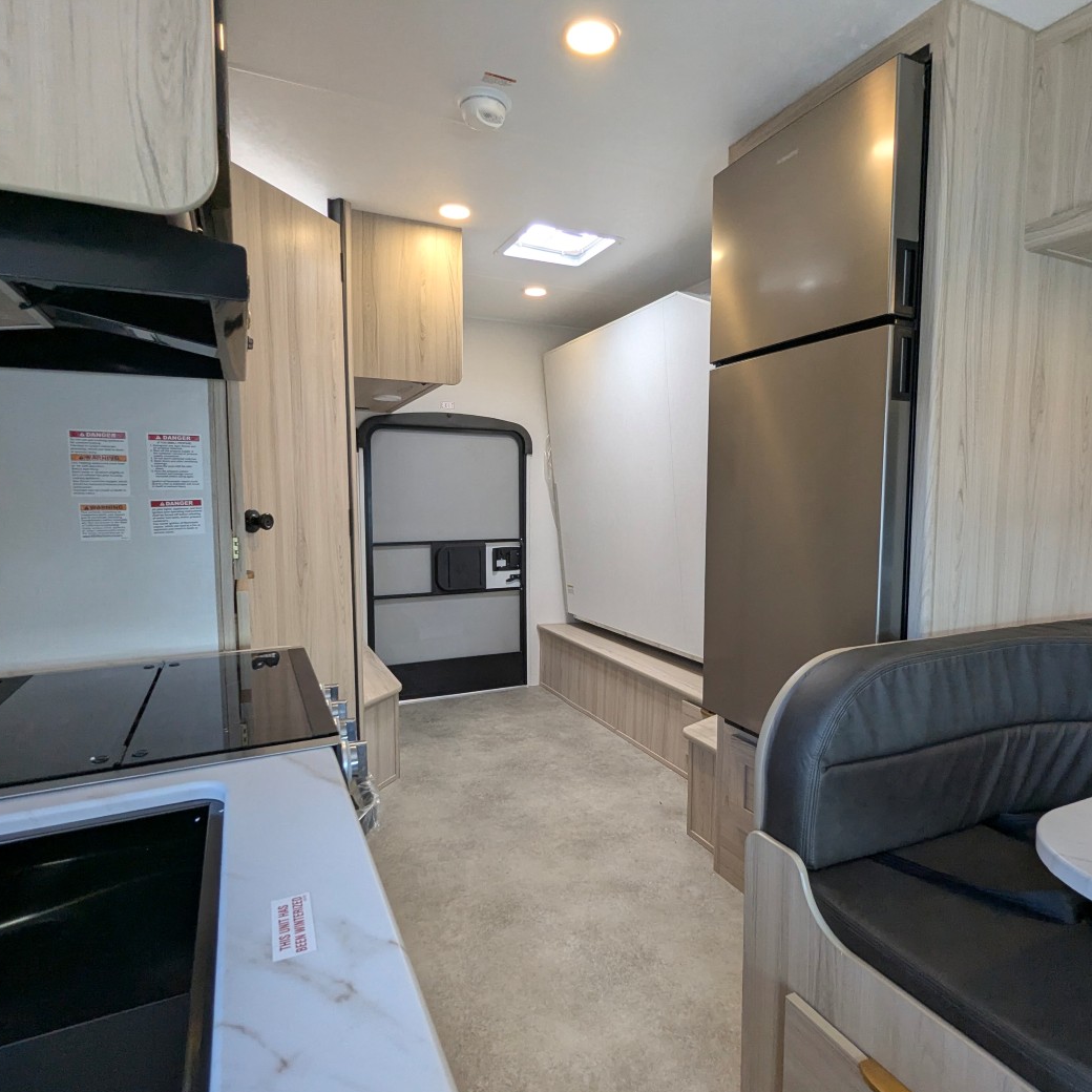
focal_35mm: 19
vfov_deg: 77.7
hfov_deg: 77.6
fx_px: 678
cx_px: 582
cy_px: 550
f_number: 2.2
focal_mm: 2.35
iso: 154
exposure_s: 1/123
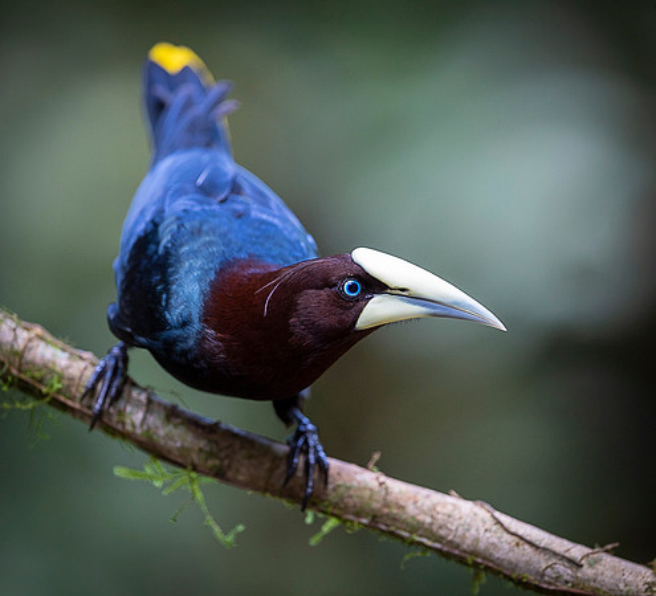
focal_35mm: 607
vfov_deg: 2.7
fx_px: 12434
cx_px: 364
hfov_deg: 3.0
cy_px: 298
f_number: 4
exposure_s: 1/320
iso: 800
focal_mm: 500
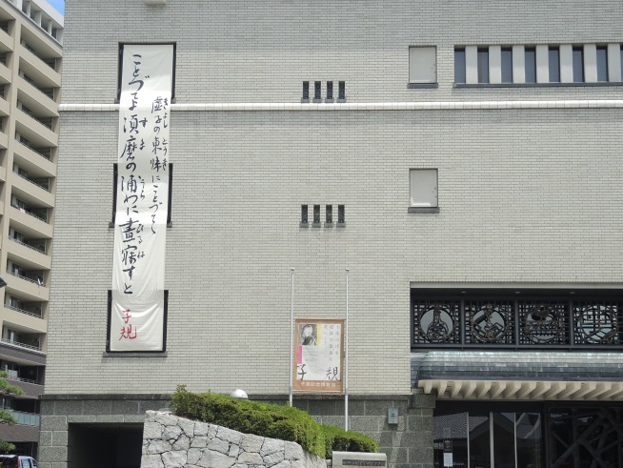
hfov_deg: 27.0
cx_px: 327
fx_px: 1296
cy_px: 202
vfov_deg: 20.4
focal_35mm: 72
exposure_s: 1/1250
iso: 80
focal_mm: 9.9
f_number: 2.5
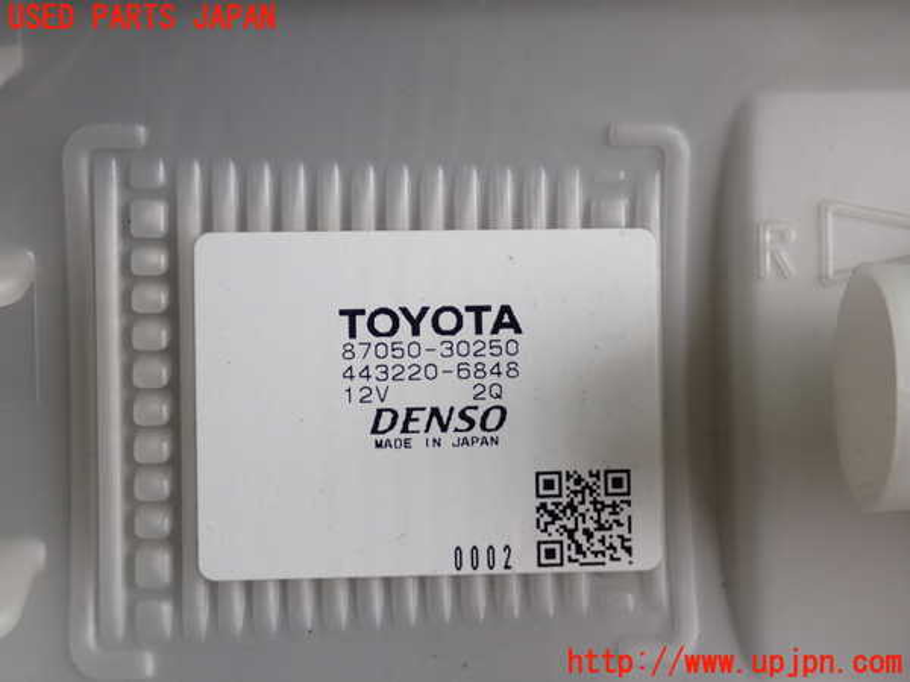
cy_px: 341
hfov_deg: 33.2
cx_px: 455
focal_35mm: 58
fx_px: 1525
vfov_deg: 25.2
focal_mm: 10.35
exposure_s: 1/125
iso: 125
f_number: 3.5
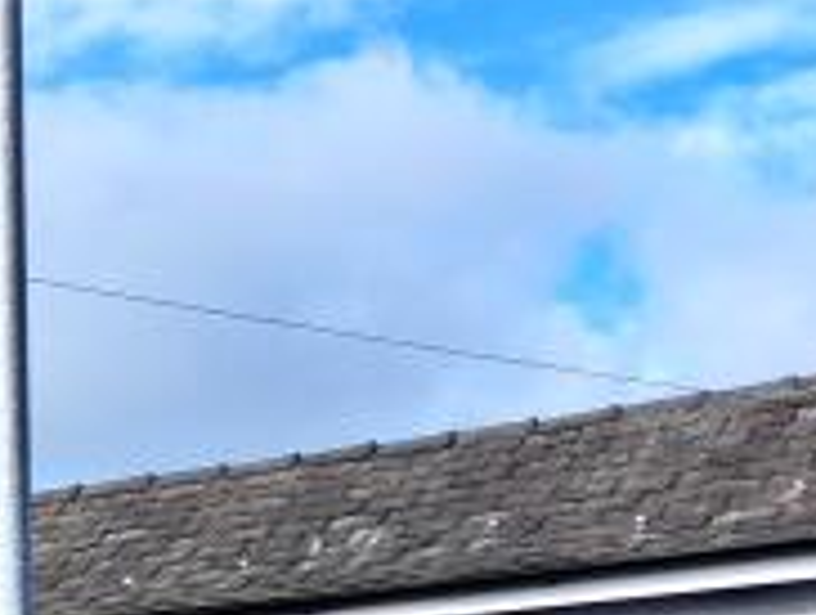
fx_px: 3187
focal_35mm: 135
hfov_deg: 11.4
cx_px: -1309
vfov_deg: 10.5
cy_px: 1019
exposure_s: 1/503
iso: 50
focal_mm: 5.23
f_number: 1.8
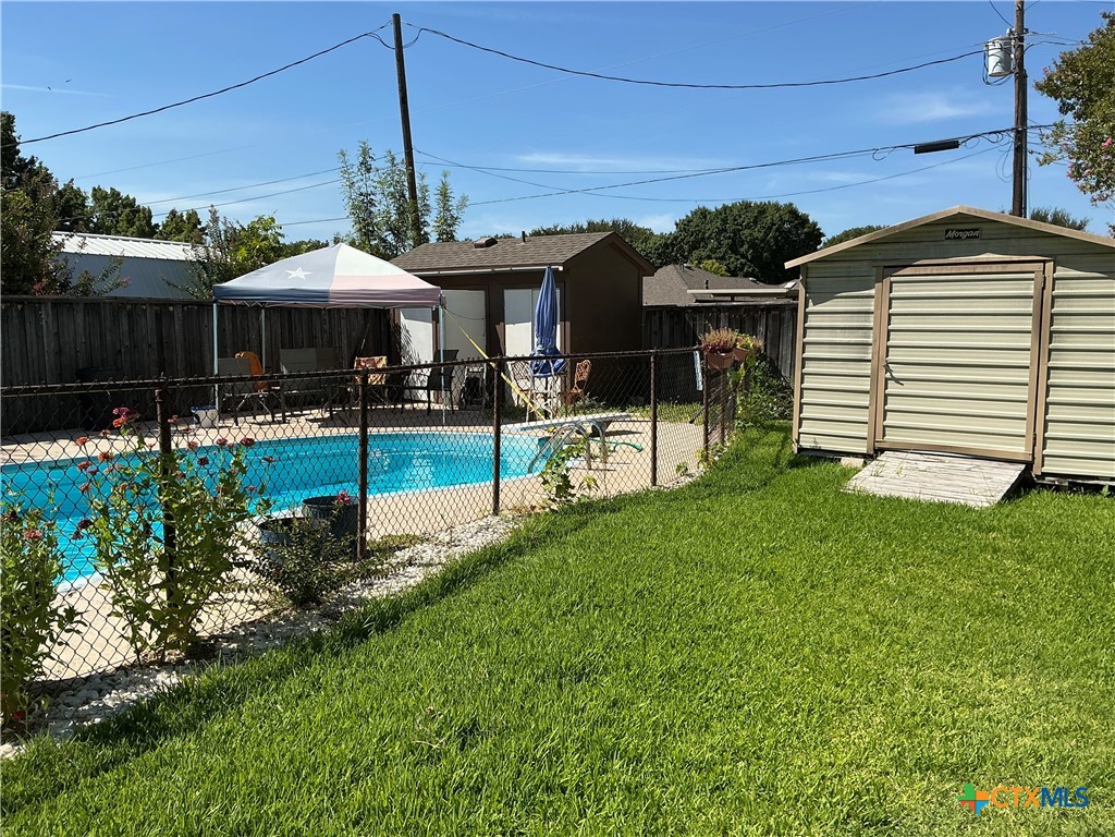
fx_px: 902
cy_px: 418
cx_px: 558
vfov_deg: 49.7
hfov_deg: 63.4
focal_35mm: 28
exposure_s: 1/2227
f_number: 1.8
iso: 25
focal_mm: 3
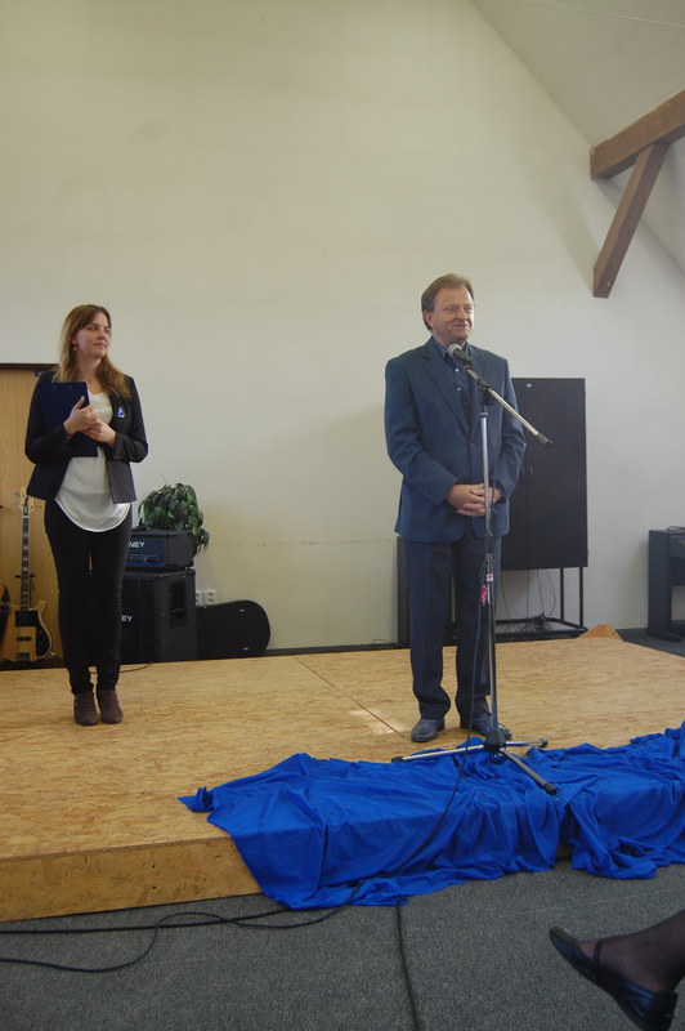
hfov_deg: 38.3
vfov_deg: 55.1
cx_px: 342
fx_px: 986
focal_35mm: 34
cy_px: 516
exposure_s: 1/60
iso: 400
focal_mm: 23
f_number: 4
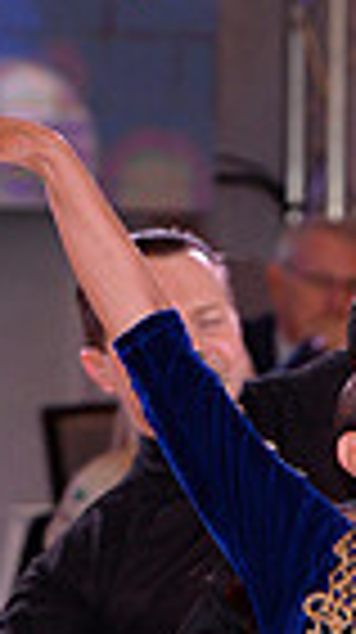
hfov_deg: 1.9
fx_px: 10486
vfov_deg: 3.5
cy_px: 922
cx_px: 444
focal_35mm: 623
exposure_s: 1/250
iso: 1600
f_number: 4.5
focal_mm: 145
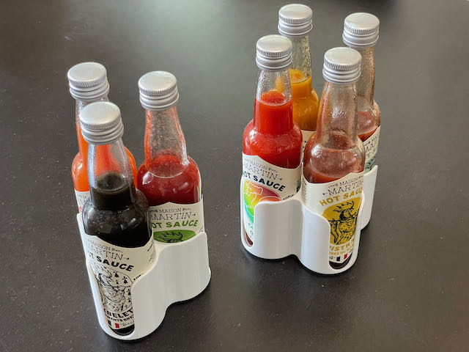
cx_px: 234
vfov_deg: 28.0
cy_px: 176
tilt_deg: -40.2
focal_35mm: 52
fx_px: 705
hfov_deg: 36.8
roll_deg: +1.0
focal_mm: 6
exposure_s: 1/59
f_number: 2
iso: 400
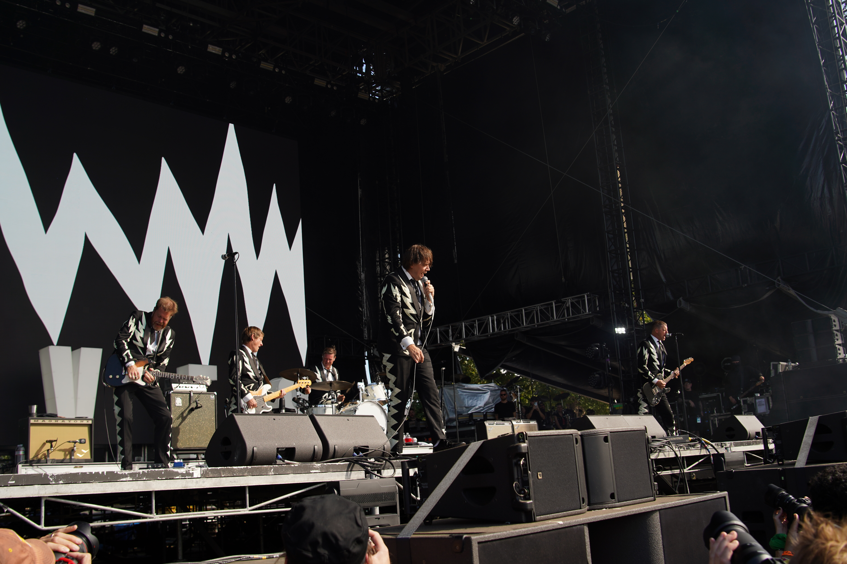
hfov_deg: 55.8
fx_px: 800
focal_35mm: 34
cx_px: 424
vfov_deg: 38.9
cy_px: 282
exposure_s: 1/250
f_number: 6.3
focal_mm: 34
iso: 100
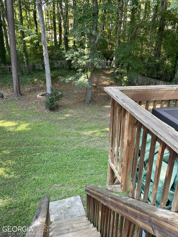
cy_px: 118
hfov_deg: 53.1
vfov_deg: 67.3
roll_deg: -1.4
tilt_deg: -22.5
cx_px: 89
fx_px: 178
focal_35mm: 26
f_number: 1.6
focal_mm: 4.2
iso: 125
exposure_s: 1/121
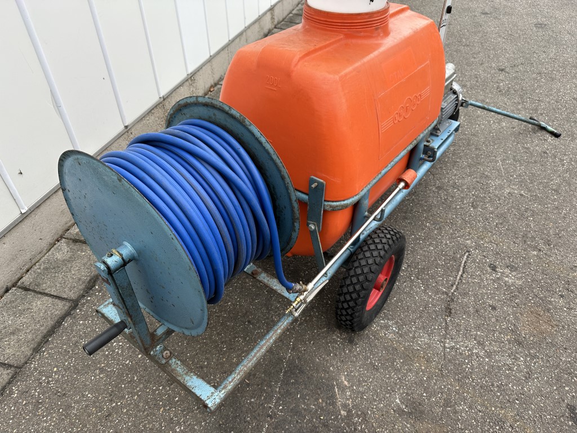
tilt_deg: -40.1
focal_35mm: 24
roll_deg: -0.3
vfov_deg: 56.8
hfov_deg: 71.6
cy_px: 216
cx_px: 288
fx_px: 400
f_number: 1.78
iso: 80
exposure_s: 1/297
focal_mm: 6.86
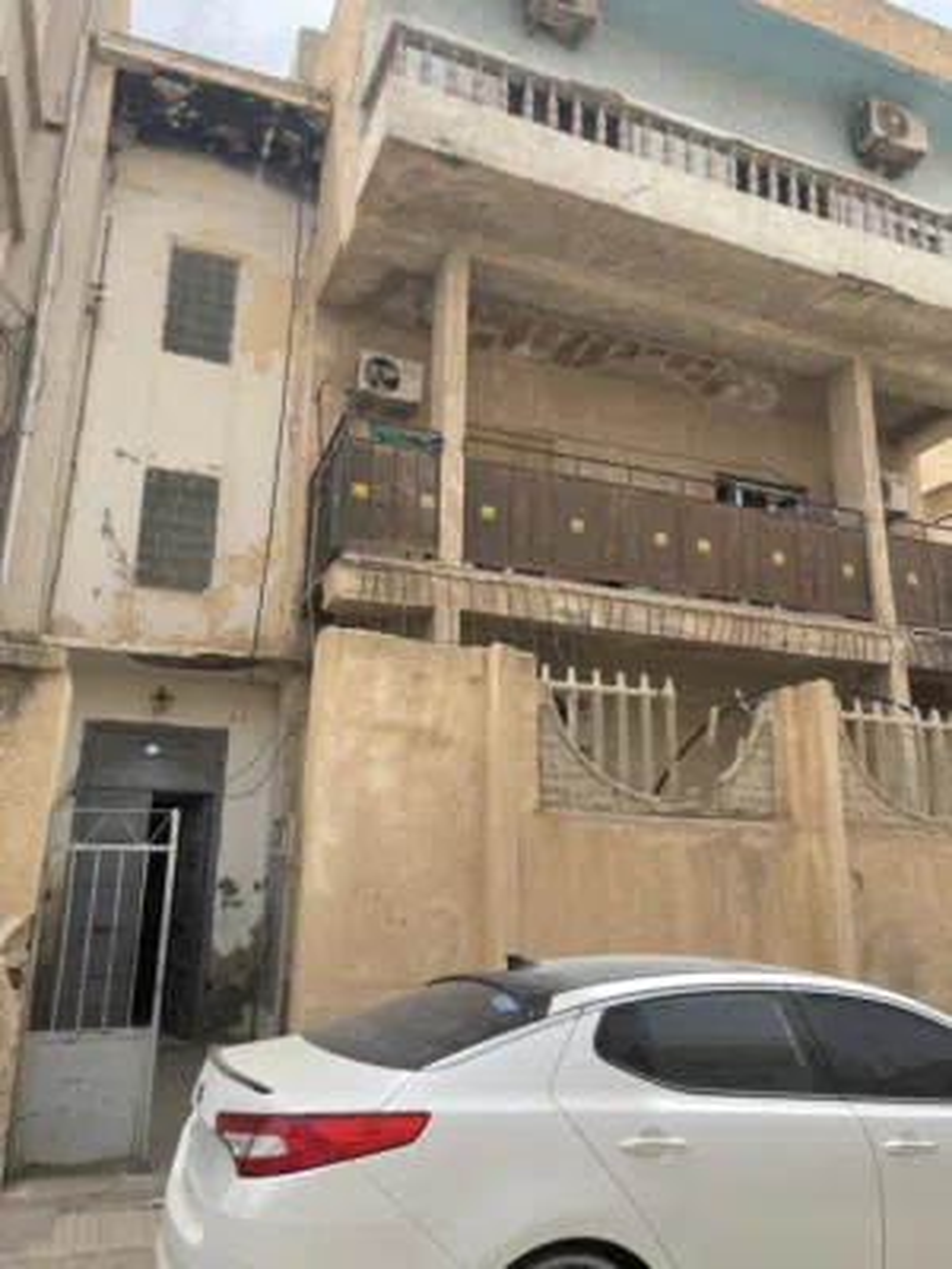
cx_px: 476
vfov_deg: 69.4
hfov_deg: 54.9
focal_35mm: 25
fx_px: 917
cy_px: 634
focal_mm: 5.1
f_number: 1.6
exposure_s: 1/2717
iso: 32
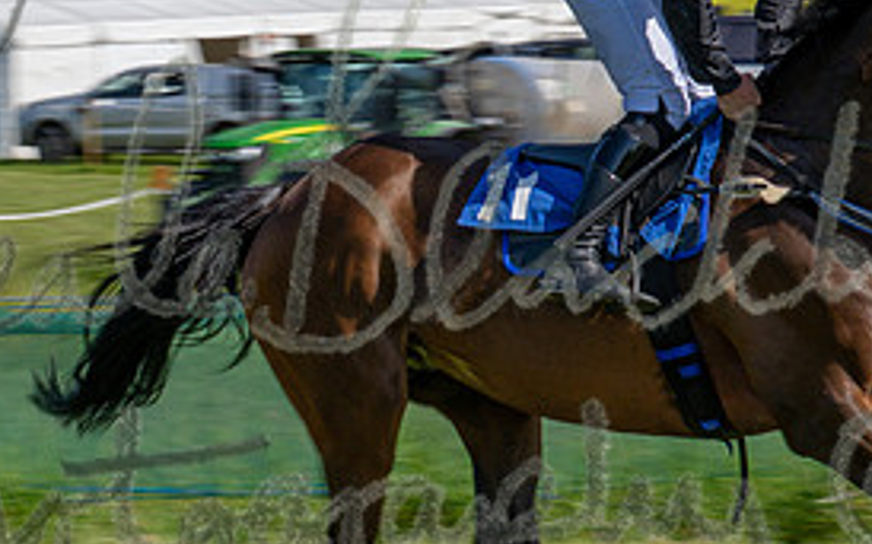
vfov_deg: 5.0
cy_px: 143
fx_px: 6271
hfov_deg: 7.9
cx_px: 609
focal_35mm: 264
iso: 160
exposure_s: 1/160
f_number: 14
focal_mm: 70
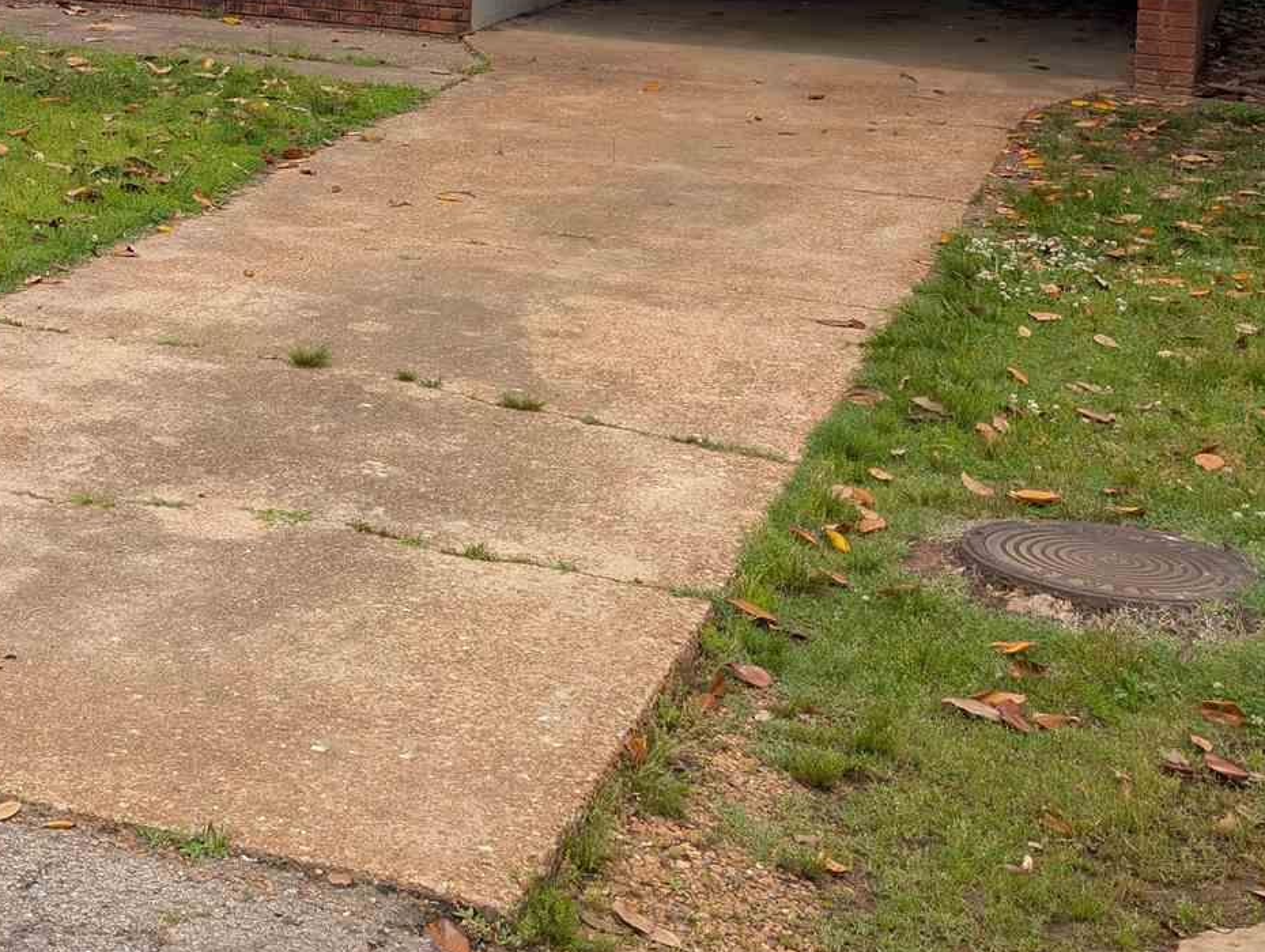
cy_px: -252
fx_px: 2891
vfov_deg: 17.6
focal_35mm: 79
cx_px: -155
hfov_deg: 23.1
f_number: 1.68
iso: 23
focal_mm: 6.9
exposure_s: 1/1634
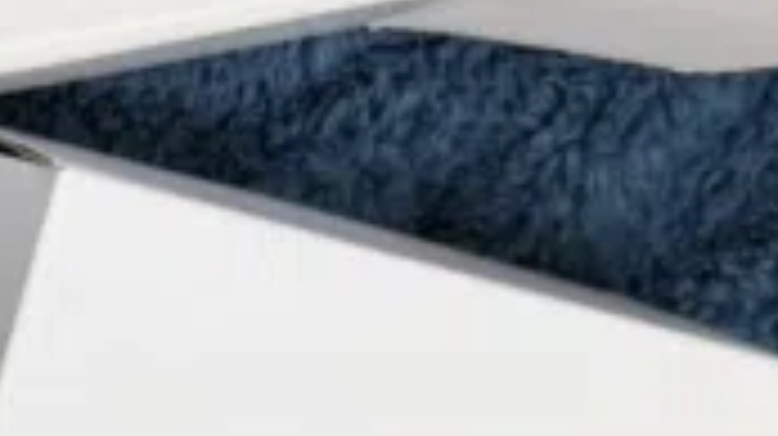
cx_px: -418
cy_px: 854
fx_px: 2000
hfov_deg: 19.1
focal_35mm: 97
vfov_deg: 11.3
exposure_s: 1/50
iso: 125
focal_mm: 6.76
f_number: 1.78
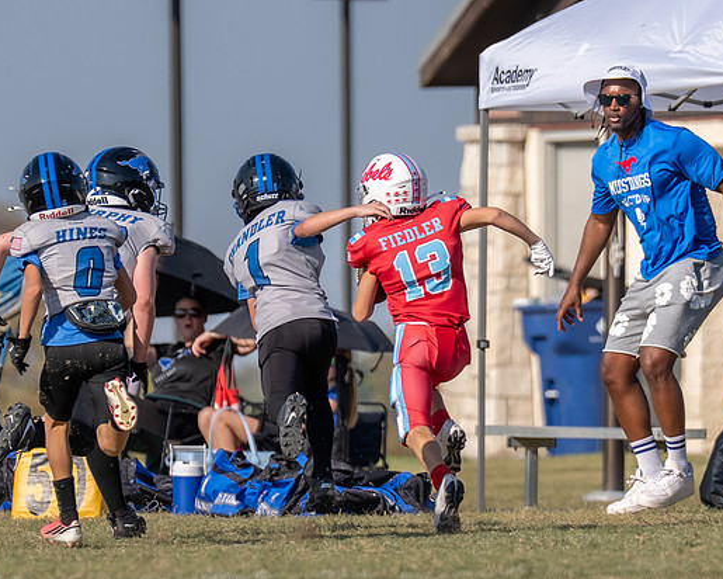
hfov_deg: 2.8
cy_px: 322
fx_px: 14957
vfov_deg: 2.2
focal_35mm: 699
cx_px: 499
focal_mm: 200
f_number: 3.2
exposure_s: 1/2000
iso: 100
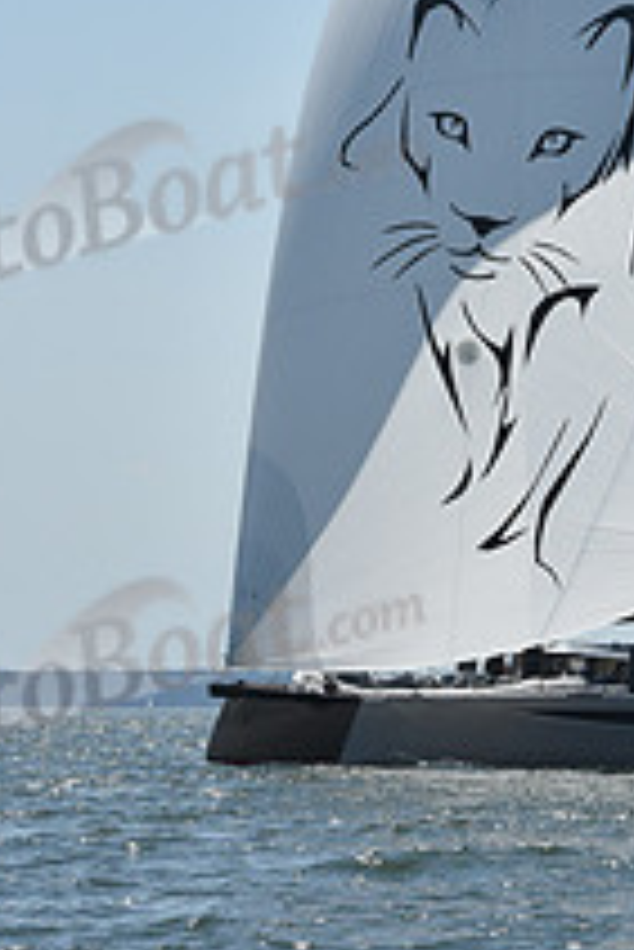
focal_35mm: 225
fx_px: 5934
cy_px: -81
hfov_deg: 6.1
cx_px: 659
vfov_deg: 9.1
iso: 250
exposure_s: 1/1250
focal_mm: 82
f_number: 10
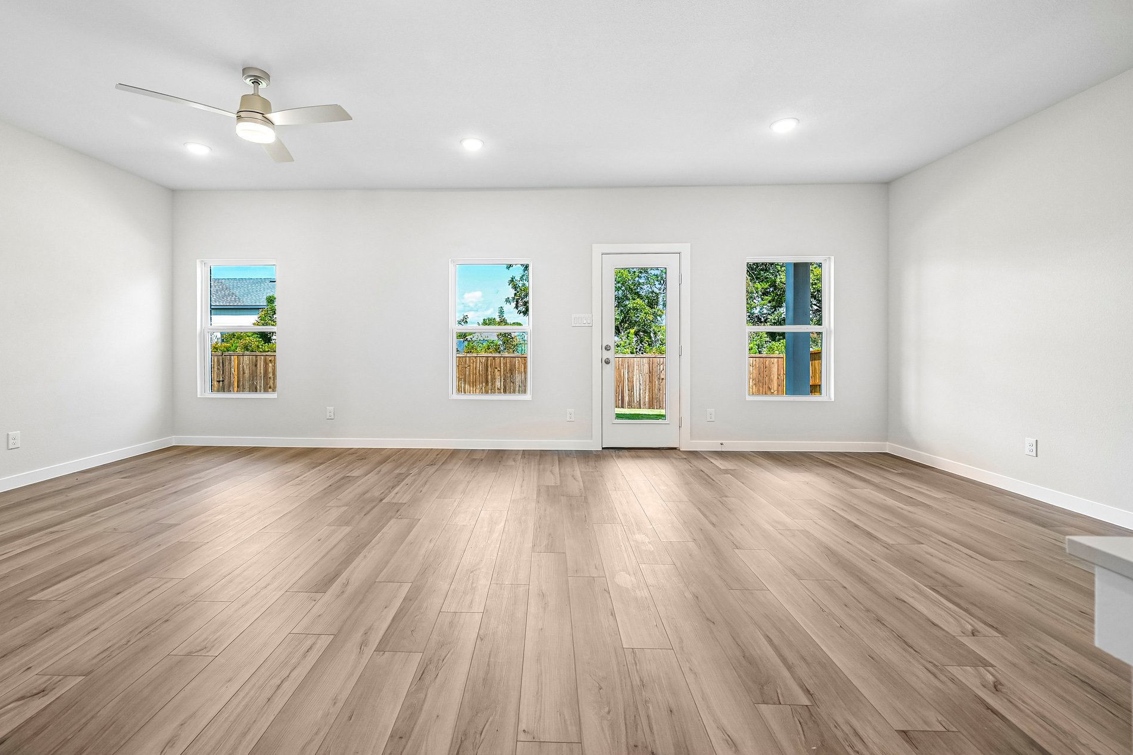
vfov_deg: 77.2
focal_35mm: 15
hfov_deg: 100.2
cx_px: 528
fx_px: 472
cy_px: 351
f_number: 9
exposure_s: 1/30
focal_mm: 14
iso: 250
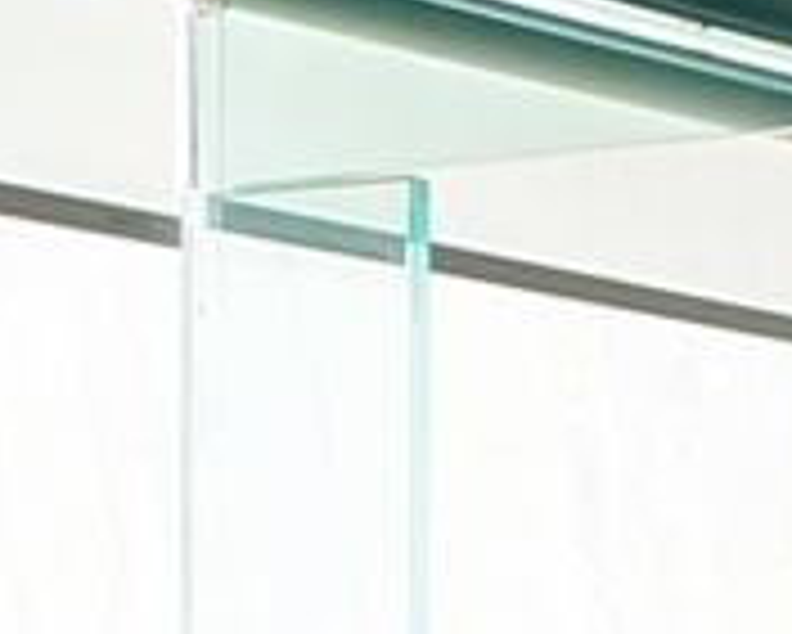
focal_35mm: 280
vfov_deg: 5.2
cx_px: -27
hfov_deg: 6.9
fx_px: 6567
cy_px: 1924
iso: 200
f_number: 2.8
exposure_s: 1/60
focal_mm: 35
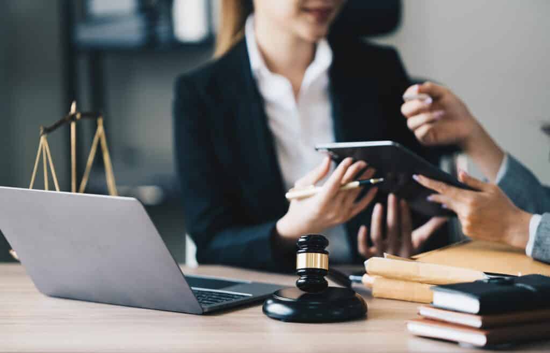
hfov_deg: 14.6
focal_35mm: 142
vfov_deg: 9.4
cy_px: 183
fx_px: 2141
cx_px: 275
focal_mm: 135
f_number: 1.8
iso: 200
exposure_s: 1/320
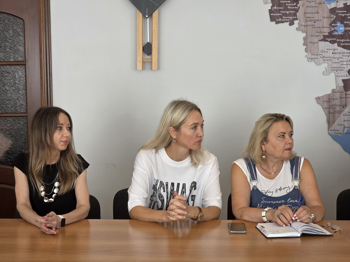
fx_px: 698
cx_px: 175
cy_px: 131
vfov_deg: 21.3
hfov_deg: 28.2
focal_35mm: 69
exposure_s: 1/131
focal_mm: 7.9
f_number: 2.4
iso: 50
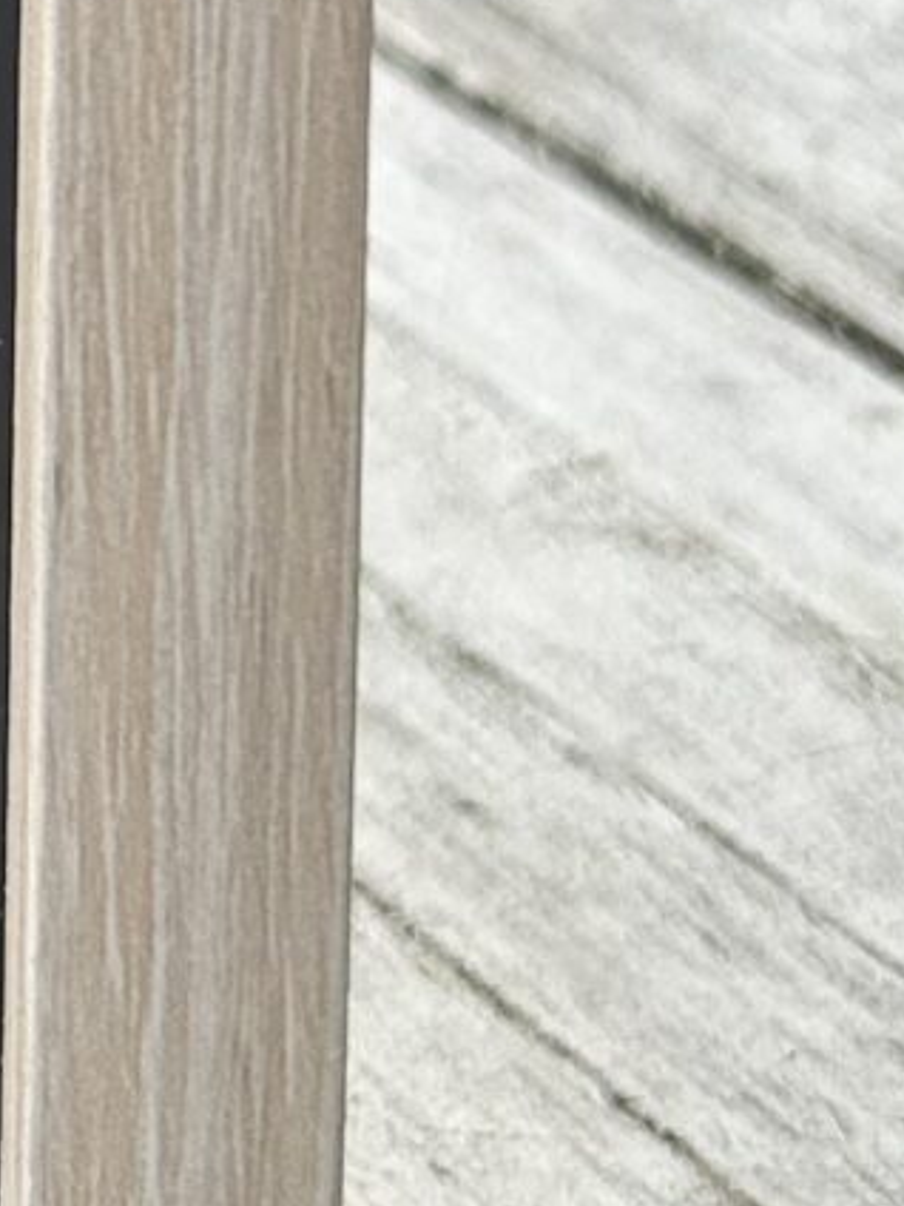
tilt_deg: -26.0
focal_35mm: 157
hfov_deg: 8.7
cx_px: -1154
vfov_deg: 12.1
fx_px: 5467
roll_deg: -1.8
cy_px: -452
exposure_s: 1/164
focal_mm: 5.7
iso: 40
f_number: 1.5
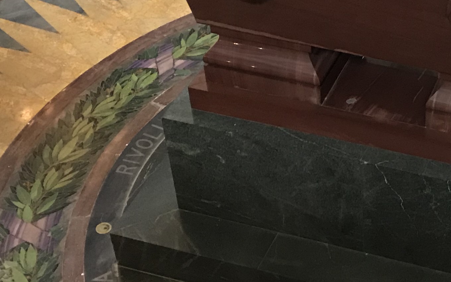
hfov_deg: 22.8
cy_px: 86
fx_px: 1082
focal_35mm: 88
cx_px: 424
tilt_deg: -39.7
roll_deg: -1.2
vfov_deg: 14.8
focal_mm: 3.99
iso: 100
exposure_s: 1/10
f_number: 1.8
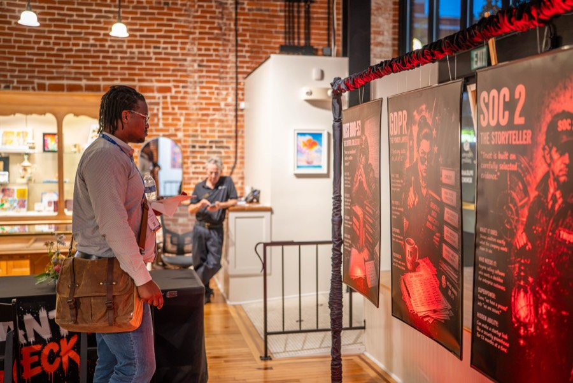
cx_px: 286
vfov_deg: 34.2
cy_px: 192
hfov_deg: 49.5
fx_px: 621
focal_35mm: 39
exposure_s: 1/250
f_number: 2
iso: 3200
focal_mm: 39
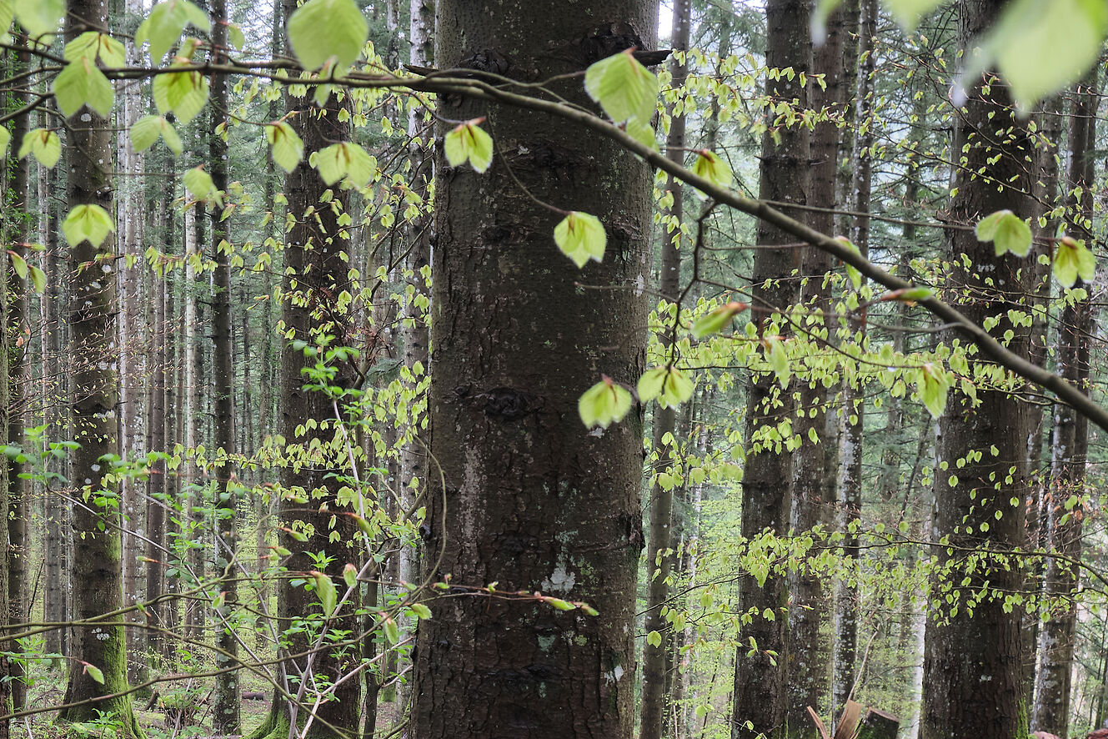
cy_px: 633
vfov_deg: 20.6
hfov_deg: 30.0
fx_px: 2000
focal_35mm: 65
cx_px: 181
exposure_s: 1/1.69
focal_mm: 24.3
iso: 800
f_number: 8
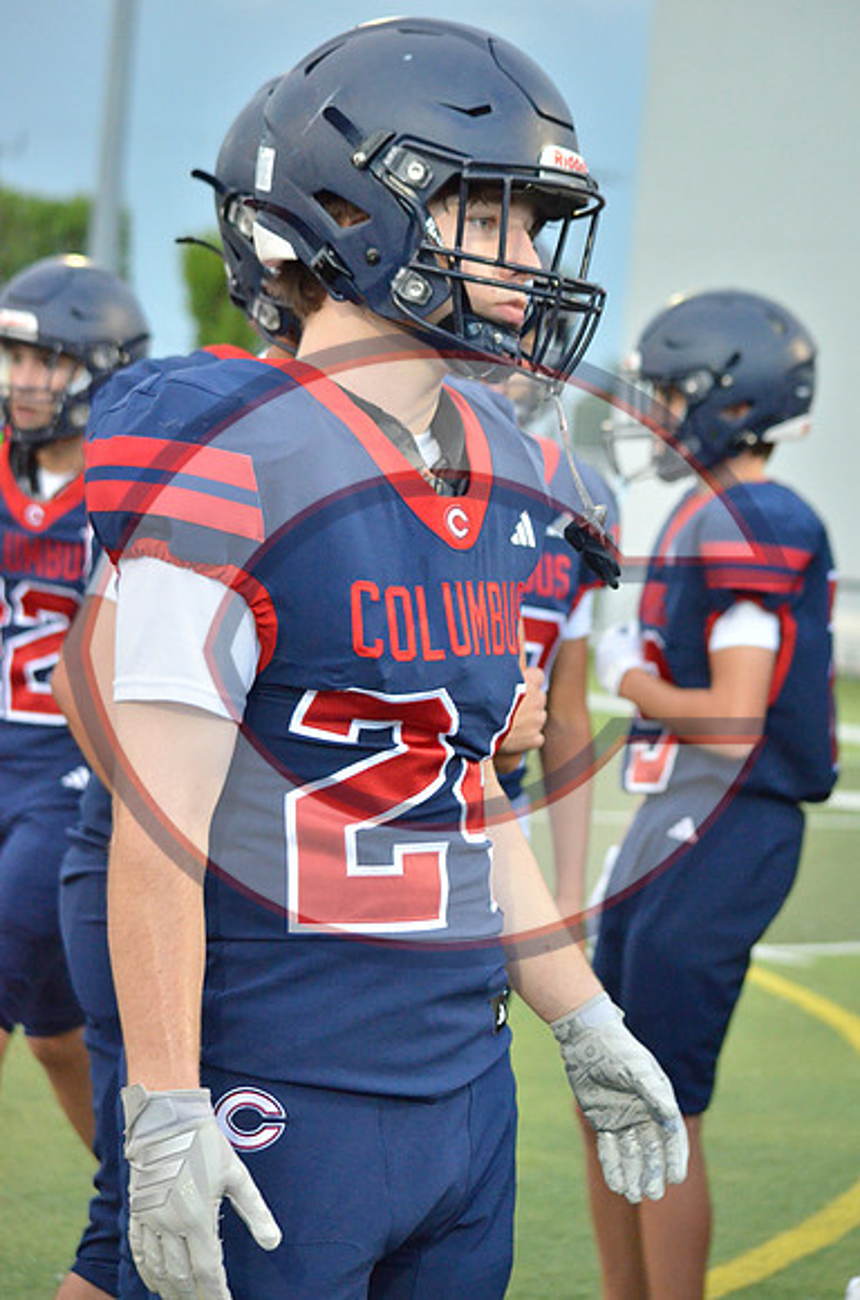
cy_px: 650
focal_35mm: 98
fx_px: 3510
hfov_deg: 14.0
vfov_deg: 21.0
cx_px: 430
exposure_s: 1/500
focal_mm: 65
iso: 3200
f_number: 4.5
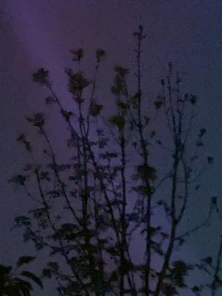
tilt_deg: +35.7
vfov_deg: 24.5
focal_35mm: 79
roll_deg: -0.3
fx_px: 675
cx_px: 64
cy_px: 90
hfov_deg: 18.6
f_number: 1.8
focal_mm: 3.99
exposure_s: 1/4
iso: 2000
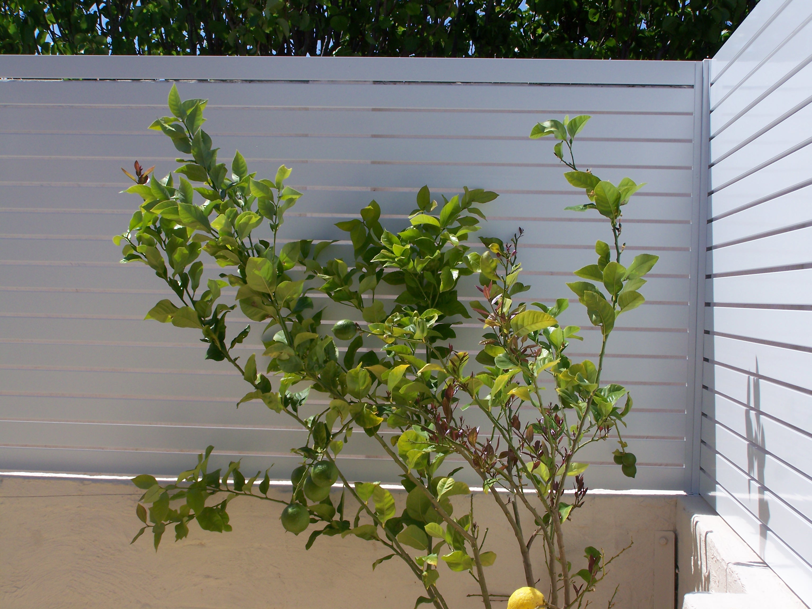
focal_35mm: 67
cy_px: 304
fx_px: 1572
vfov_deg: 21.9
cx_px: 406
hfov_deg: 29.0
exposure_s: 1/800
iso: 64
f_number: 4.5
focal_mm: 11.1
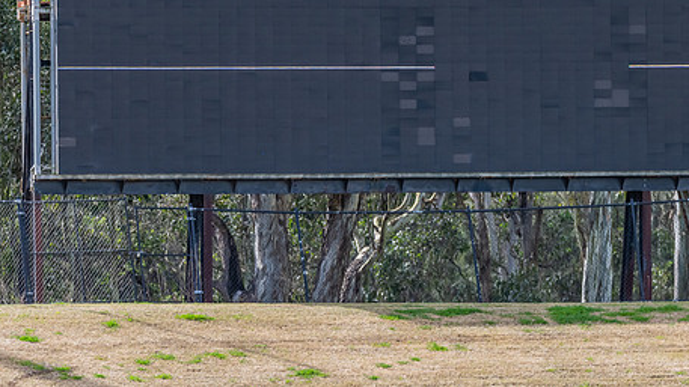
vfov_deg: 2.5
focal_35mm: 493
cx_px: 408
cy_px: 110
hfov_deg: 4.4
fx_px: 9006
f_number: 6
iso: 1100
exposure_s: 1/1600
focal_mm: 350
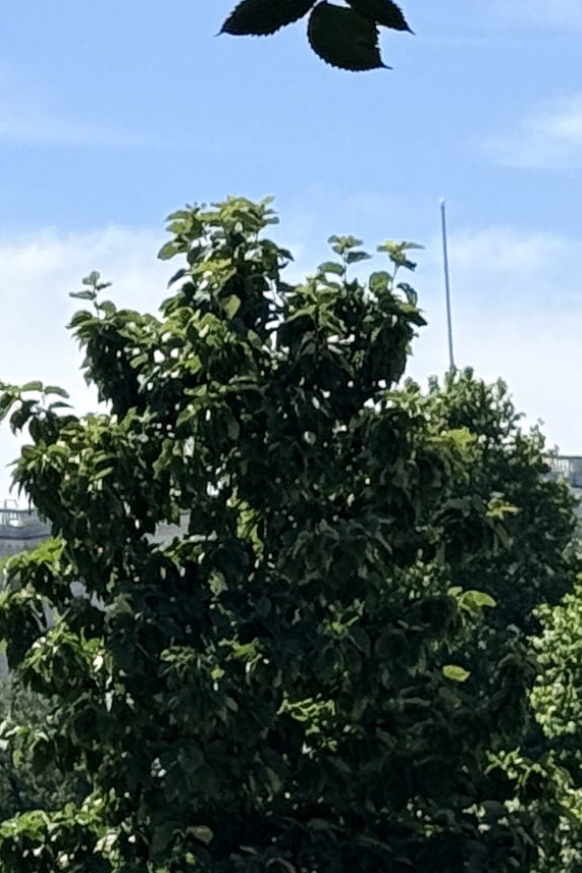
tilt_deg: +10.4
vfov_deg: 8.8
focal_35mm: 235
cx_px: -898
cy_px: 233
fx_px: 5701
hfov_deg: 5.6
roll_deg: +1.8
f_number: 1.78
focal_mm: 6.76
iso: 64
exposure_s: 1/4878
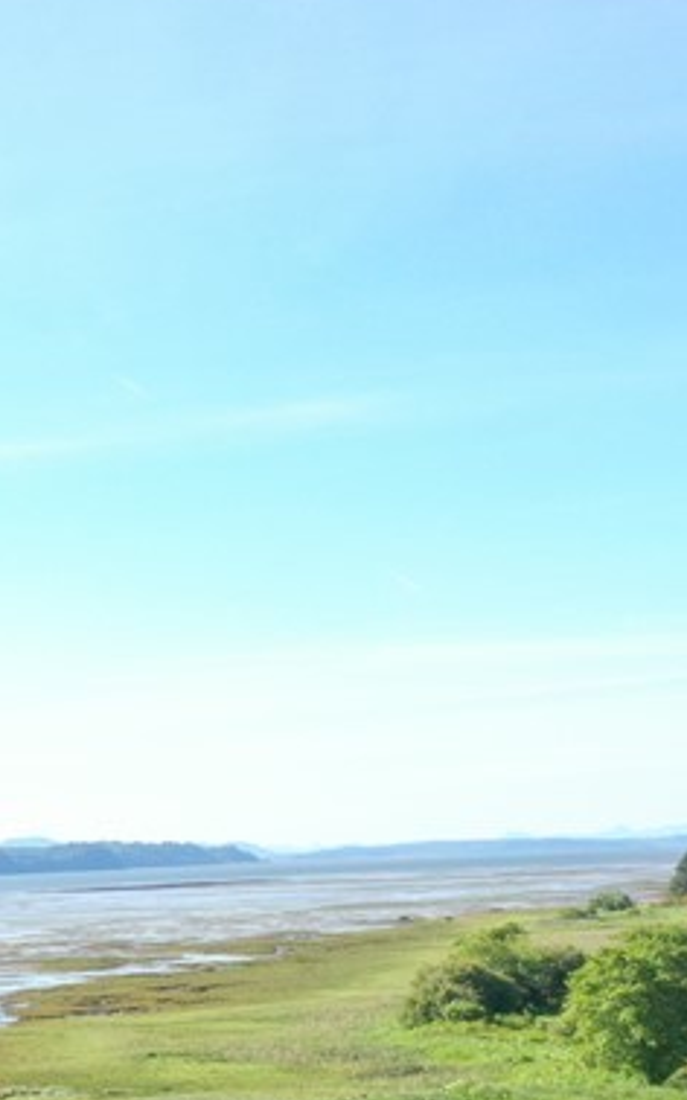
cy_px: 824
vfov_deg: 24.9
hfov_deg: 13.9
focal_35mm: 82
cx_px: -614
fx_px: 2458
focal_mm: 10.26
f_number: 11
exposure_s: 1/50
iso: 100
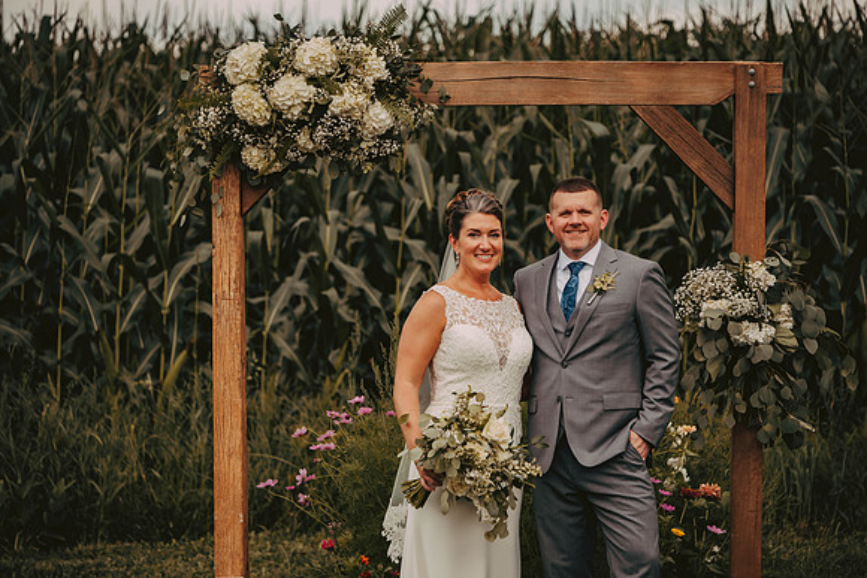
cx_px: 429
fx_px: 3839
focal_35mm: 159
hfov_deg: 12.9
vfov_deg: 8.6
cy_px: 284
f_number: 2.8
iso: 200
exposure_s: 1/640
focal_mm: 155
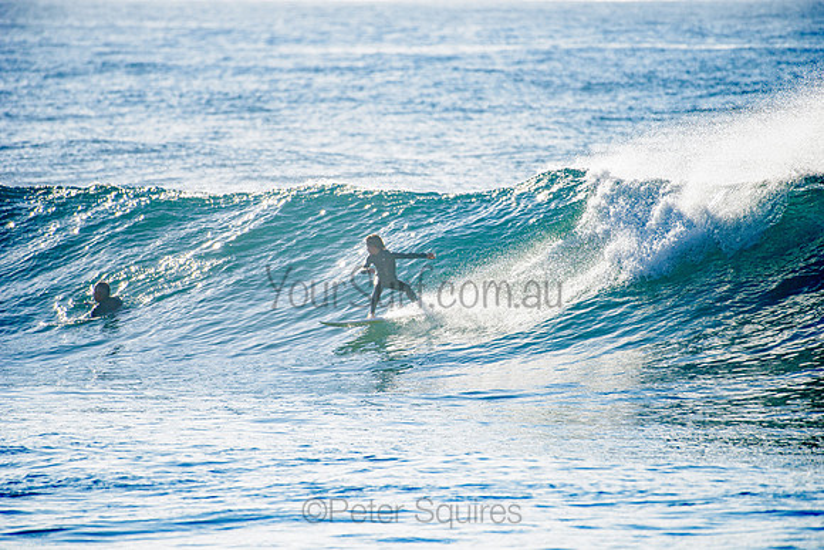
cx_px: 412
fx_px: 11447
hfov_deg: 4.1
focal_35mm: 500
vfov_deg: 2.8
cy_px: 275
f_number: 5.6
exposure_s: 1/2000
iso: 160
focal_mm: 500
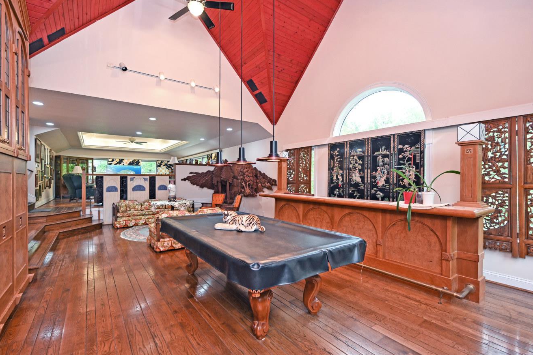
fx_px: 237
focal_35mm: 16
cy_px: 182
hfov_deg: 96.6
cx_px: 251
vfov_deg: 73.7
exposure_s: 1/60
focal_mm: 14
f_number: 4
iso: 720
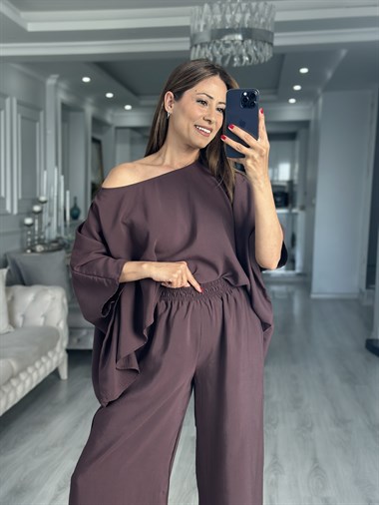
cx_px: 190
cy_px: 252
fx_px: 700
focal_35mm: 48
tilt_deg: -18.3
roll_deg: +1.1
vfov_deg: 39.6
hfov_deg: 30.3
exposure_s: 1/121
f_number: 1.78
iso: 80
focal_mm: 6.86
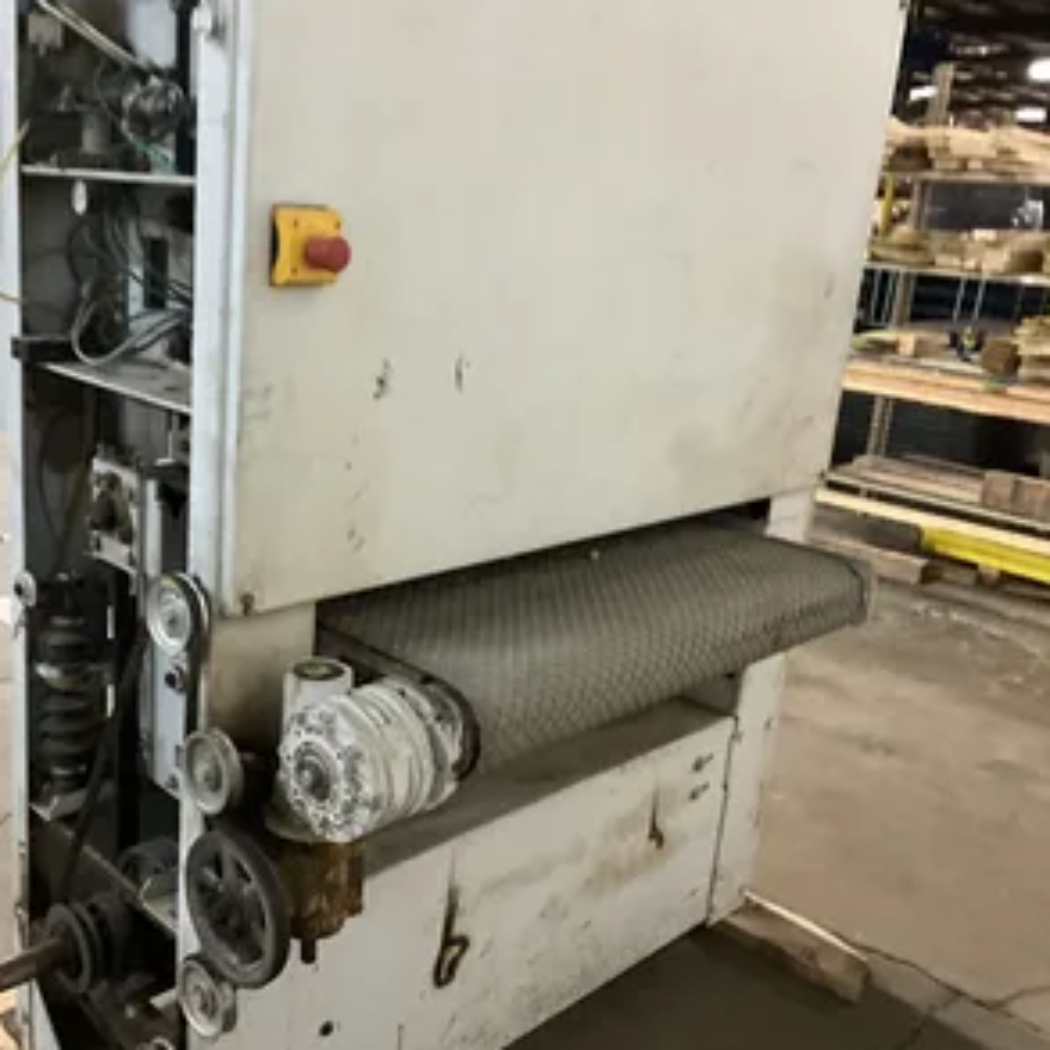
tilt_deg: -16.9
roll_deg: -3.5
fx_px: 1201
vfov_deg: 47.2
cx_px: 366
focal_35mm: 35
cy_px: 523
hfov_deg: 46.6
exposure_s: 1/30
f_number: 1.8
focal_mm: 3
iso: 320
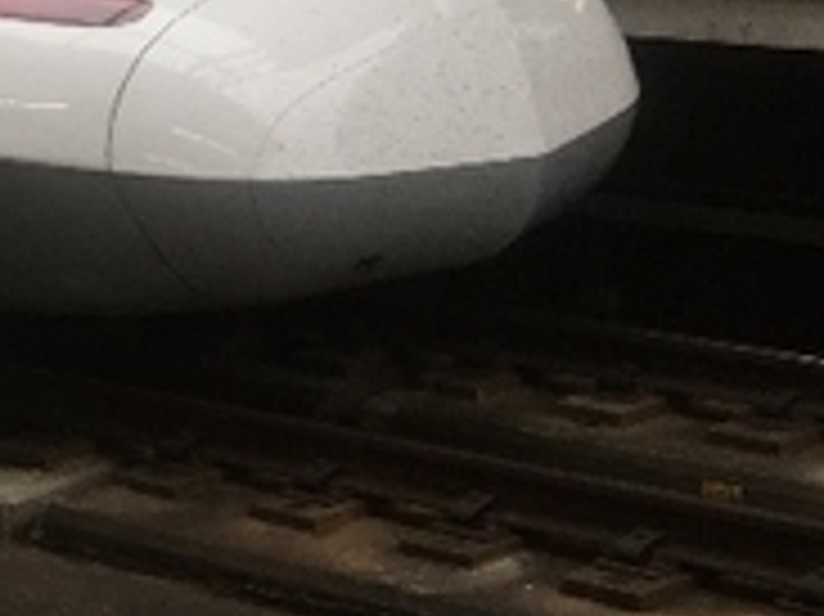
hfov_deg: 13.0
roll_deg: +5.2
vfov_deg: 11.6
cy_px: 171
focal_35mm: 127
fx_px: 3021
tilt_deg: -10.6
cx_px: -937
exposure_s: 1/120
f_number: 2.2
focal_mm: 4.15
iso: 32
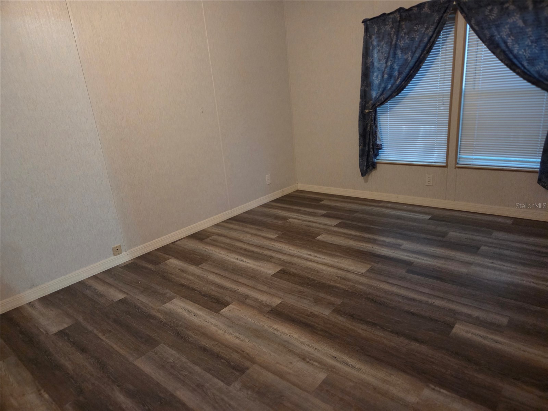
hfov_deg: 73.9
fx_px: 364
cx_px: 274
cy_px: 206
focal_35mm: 23
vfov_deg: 58.9
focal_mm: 5.4
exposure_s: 1/120
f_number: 1.8
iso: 1600
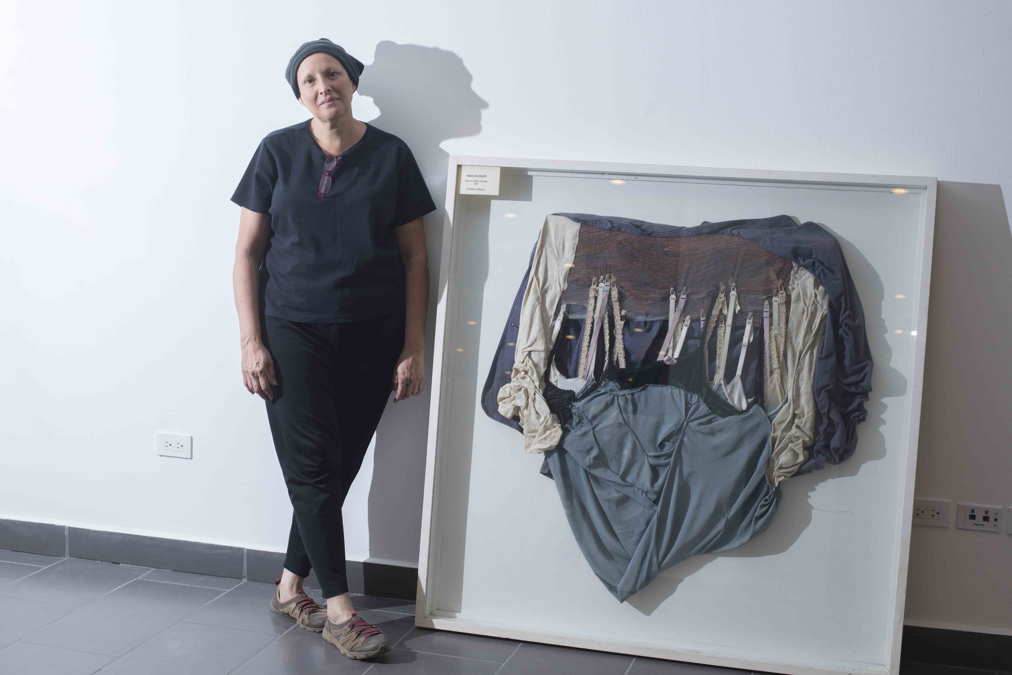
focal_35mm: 50
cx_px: 506
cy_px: 338
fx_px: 1406
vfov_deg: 27.0
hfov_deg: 39.6
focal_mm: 50
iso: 320
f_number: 5
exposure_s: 1/160
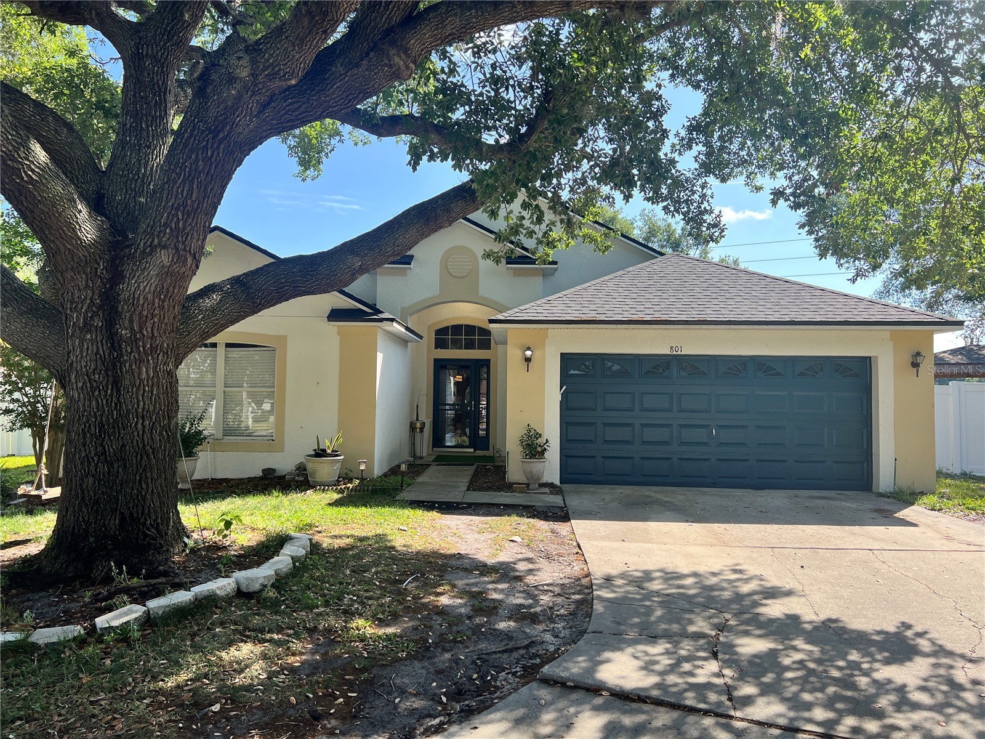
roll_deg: -0.5
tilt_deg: +2.5
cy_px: 370
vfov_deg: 53.1
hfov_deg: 67.3
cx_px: 492
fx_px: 740
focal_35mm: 26
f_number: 1.5
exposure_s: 1/1159
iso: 50
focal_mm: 5.7
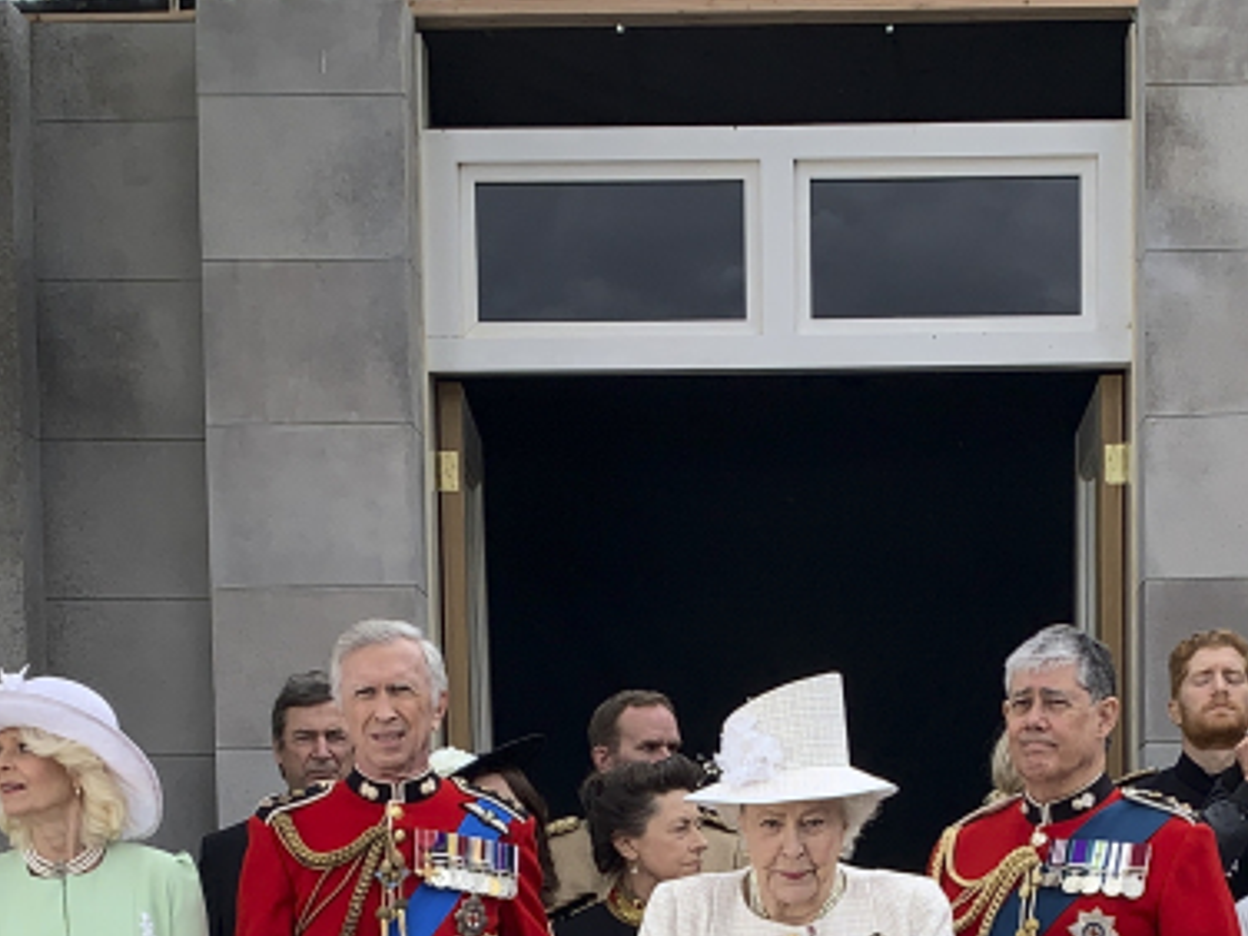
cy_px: 1142
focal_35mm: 83
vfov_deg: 17.0
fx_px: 2992
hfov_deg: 23.5
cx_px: 767
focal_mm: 4.25
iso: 25
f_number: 1.8
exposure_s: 1/380
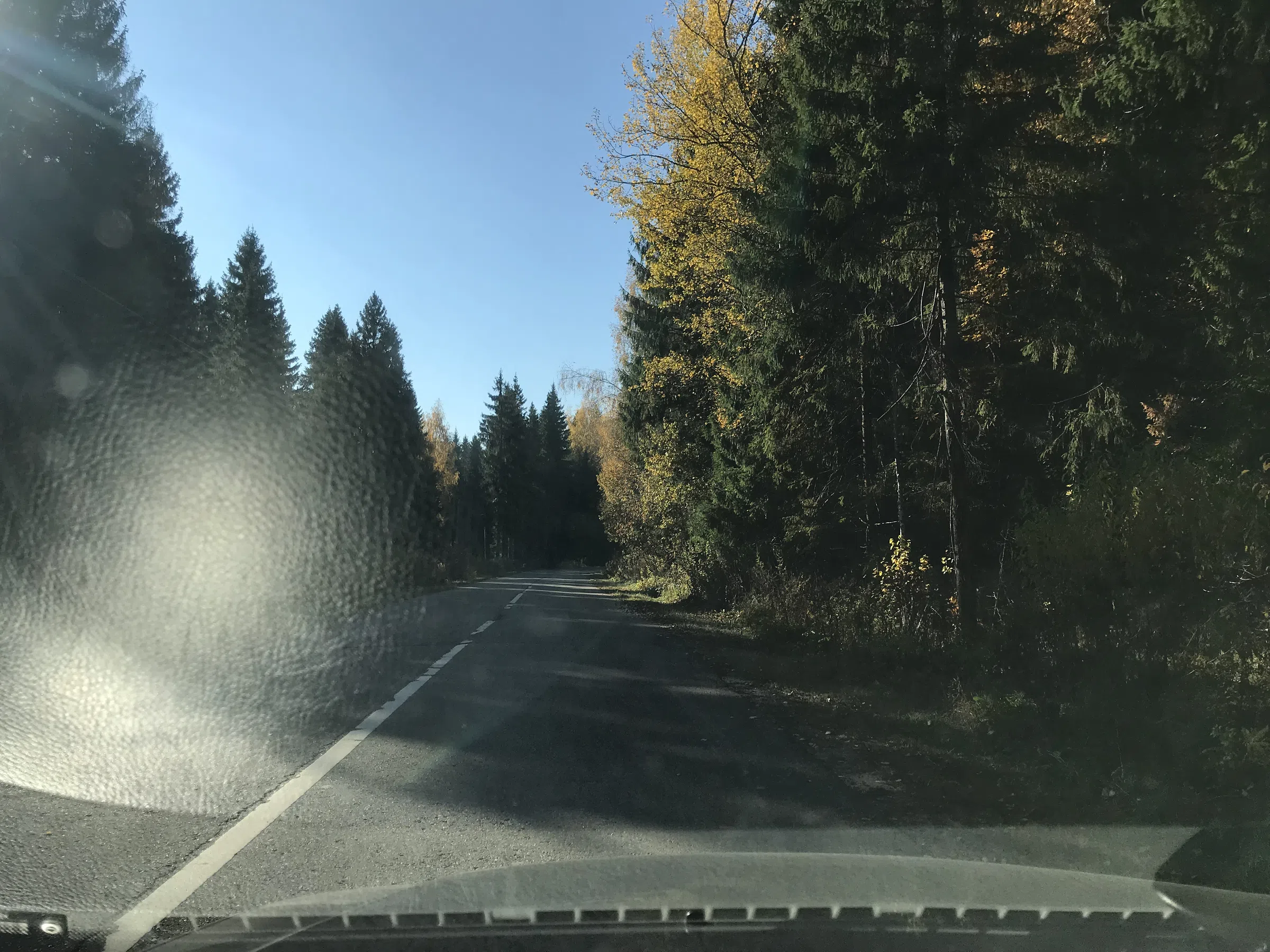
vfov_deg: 49.7
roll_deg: -0.4
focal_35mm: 28
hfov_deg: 63.4
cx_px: 635
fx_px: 1027
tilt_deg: +2.1
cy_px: 476
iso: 20
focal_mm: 3.99
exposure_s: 1/1953
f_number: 1.8
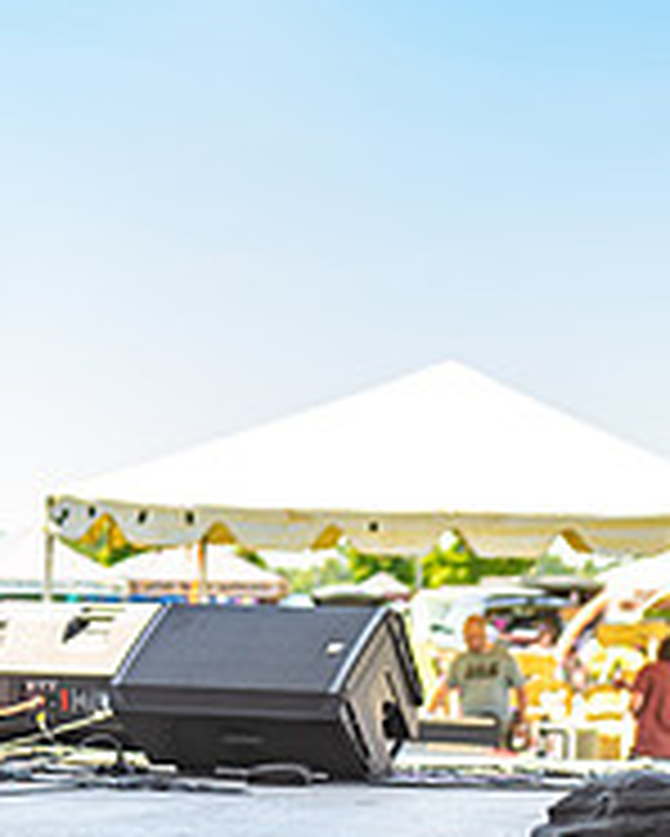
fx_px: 3938
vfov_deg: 12.0
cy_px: -32
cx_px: 238
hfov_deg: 9.7
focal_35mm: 159
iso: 100
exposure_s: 1/500
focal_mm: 70
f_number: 2.8
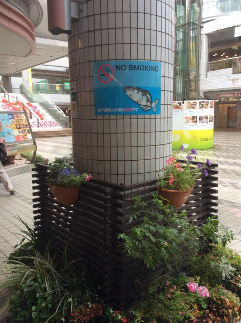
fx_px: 298
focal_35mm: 32
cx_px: 120
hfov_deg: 44.1
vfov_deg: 56.9
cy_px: 162
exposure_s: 1/120
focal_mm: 3.3
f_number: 2.4
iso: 64
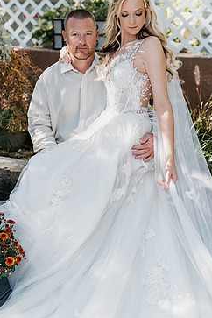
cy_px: 138
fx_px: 548
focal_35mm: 62
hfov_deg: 21.9
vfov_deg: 32.3
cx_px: 113
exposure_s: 1/1250
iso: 250
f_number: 2
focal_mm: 50
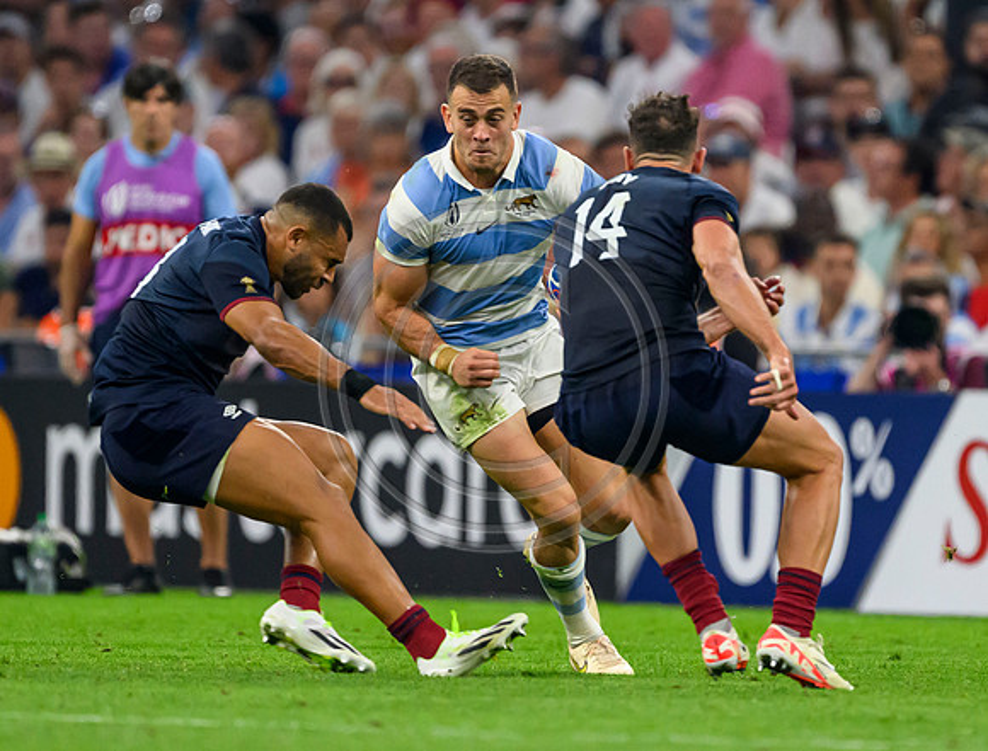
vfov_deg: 1.3
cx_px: 553
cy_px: 337
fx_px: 32143
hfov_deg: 1.8
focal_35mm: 1121
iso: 4000
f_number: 4
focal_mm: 560
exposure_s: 1/1600
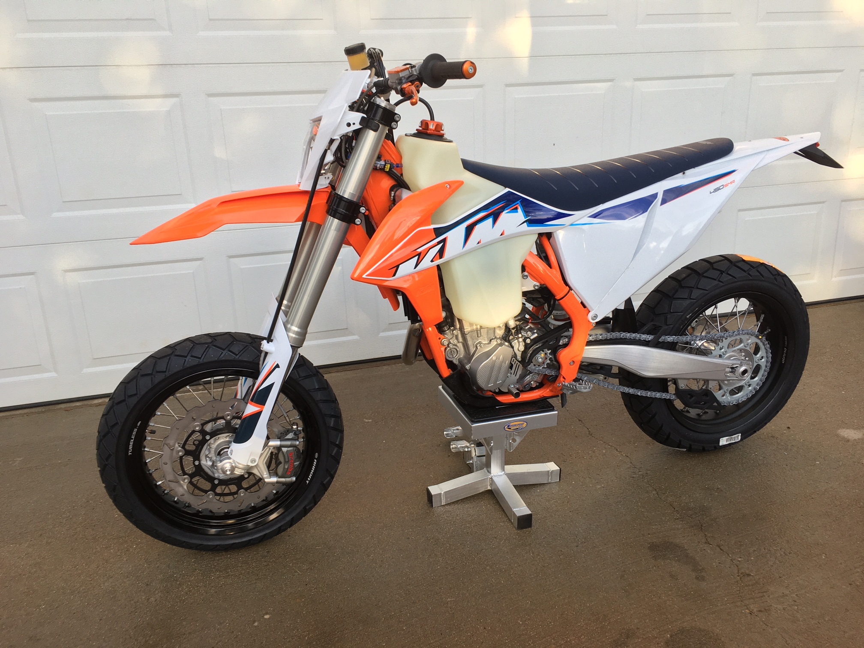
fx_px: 724
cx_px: 432
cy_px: 324
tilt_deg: -16.3
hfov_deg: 61.7
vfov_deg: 48.2
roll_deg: +2.5
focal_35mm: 29
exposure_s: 1/127
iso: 25
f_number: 2.2
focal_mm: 4.15
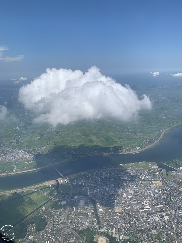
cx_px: 91
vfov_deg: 67.3
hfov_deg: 53.1
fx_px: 182
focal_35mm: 26
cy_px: 122
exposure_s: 1/3650
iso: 25
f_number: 1.8
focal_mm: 4.25
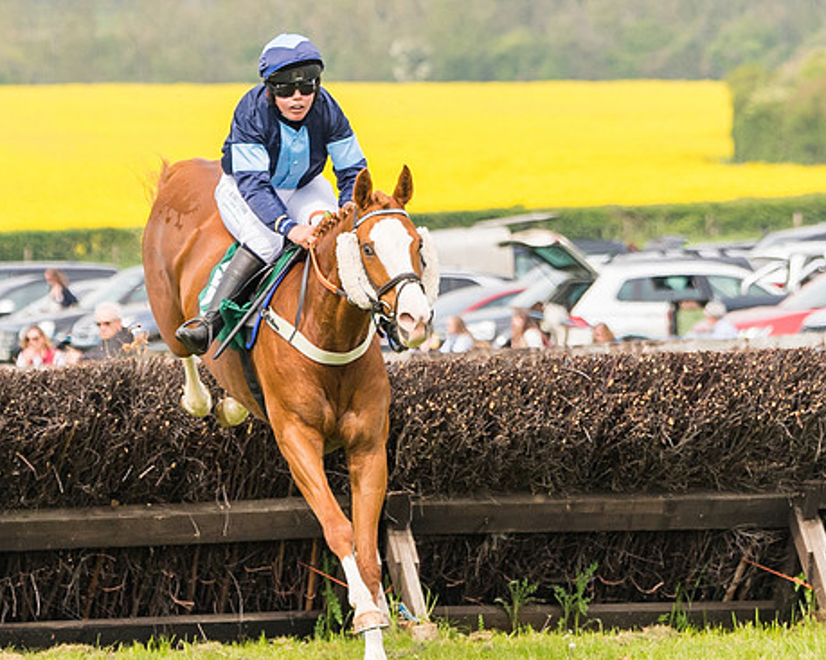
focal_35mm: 483
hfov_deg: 4.0
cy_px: 273
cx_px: 317
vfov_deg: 3.2
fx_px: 11805
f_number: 4
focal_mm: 135
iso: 400
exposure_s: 1/2000
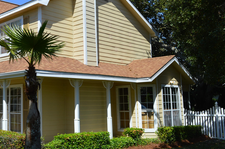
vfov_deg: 29.1
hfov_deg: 40.8
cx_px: 42
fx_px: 287
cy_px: 58
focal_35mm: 46
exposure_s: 1/250
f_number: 8
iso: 100
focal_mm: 18
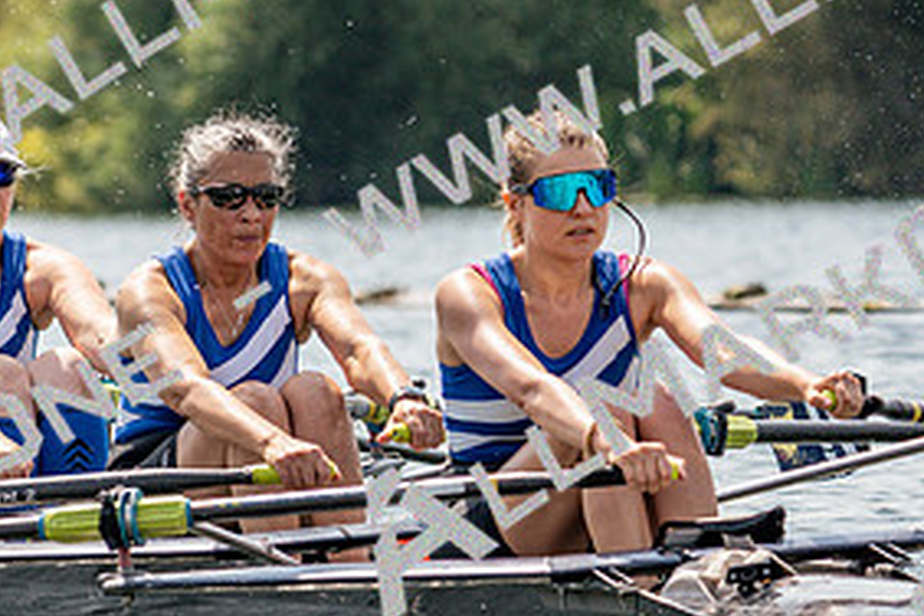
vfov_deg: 3.2
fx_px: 11036
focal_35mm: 430
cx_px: 85
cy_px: 313
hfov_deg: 4.8
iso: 250
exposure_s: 1/1600
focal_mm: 209
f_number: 5.6
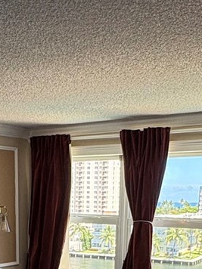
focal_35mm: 63
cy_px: 303
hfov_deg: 23.2
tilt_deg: -11.2
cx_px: 73
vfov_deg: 27.8
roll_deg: -0.8
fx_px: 490
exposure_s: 1/107
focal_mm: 2.22
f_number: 2.2
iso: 125
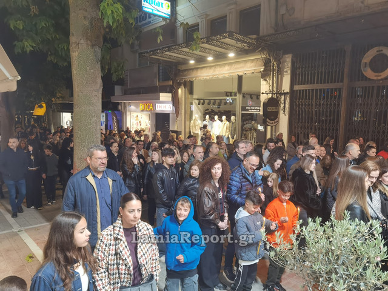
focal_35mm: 27
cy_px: 146
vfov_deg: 51.4
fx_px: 303
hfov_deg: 65.3
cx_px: 194
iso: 250
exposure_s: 1/100
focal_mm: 6.71
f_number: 1.9
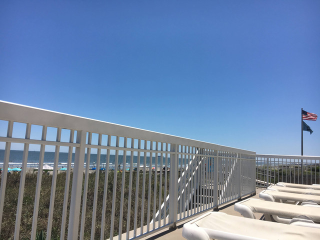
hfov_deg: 61.7
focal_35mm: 29
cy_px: 120
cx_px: 160
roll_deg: -2.6
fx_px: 268
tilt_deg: +6.2
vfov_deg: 48.2
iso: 25
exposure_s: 1/2747
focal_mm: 4.15
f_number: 2.2
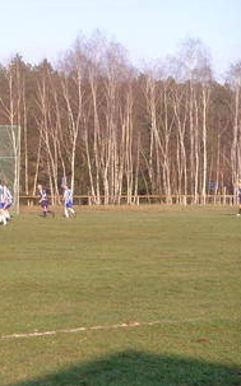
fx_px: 1473
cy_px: 204
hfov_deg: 9.3
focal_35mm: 140
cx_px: -13
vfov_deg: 14.9
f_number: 4.2
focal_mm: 13.7
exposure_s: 1/180
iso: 80
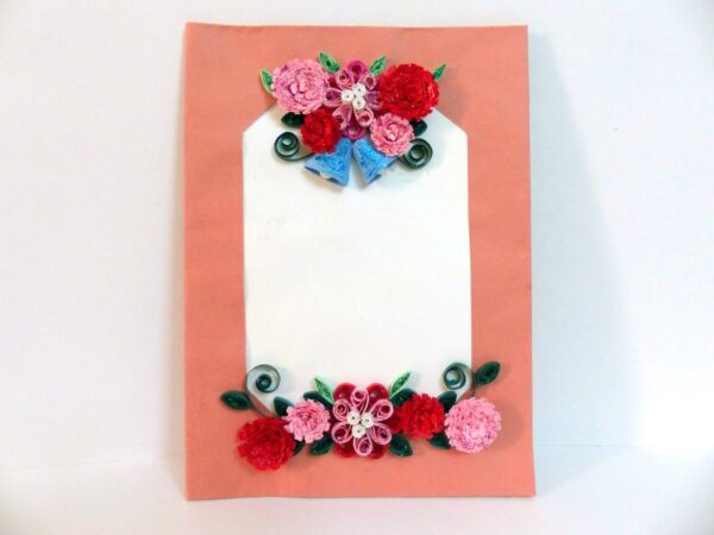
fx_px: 516
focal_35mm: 25
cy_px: 268
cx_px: 357
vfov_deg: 54.9
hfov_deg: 69.4
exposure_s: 1/30
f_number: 2.8
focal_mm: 4.5
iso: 400
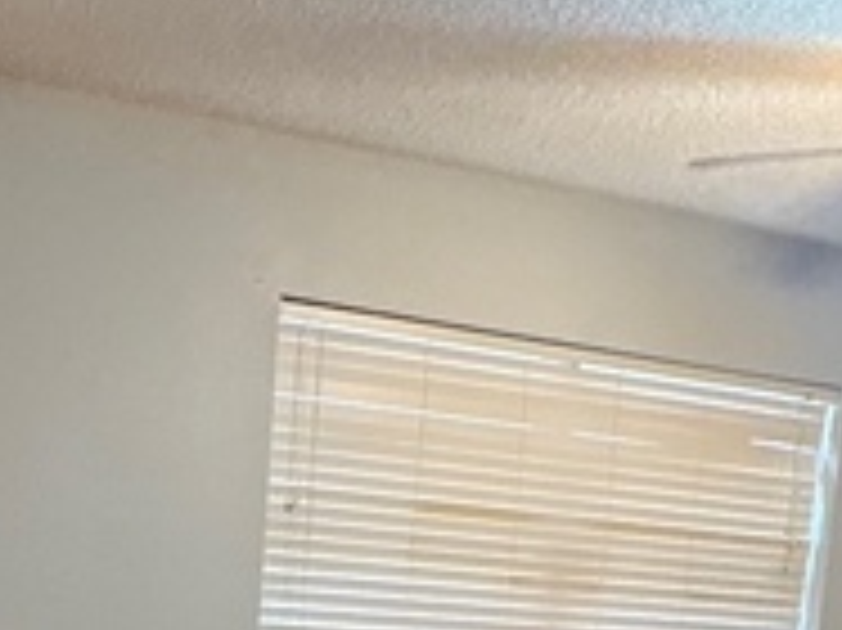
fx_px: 1215
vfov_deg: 24.5
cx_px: 398
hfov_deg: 38.2
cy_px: 868
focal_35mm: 50
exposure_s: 1/60
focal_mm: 2.22
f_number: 2.2
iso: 320
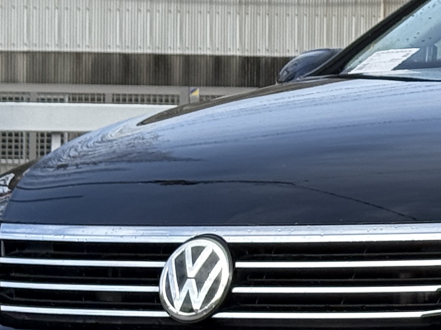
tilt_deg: +0.5
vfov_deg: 6.9
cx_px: 685
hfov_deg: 8.9
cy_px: 115
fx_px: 2752
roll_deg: -1.1
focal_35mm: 216
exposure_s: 1/2762
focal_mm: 6.76
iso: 64
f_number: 1.78
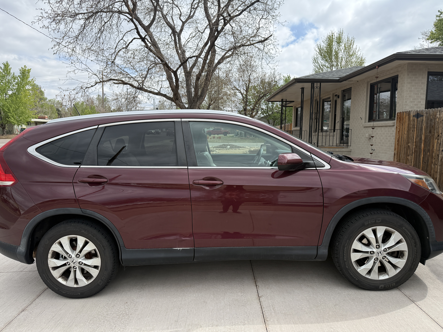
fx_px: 307
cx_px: 222
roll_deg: -1.0
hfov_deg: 71.6
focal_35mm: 24
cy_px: 166
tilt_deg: -6.1
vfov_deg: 56.8
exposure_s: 1/3953
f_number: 1.78
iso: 100
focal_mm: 6.76
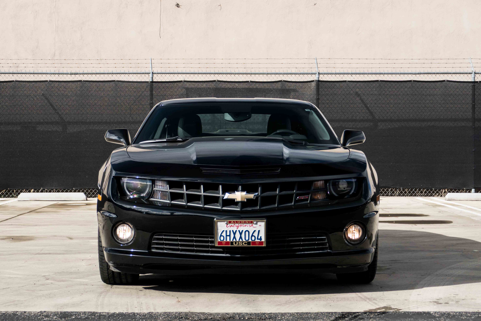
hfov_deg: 28.8
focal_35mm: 70
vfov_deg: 19.5
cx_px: 240
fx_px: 935
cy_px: 160
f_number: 3.7
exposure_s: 1/400
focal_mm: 25.64
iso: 125
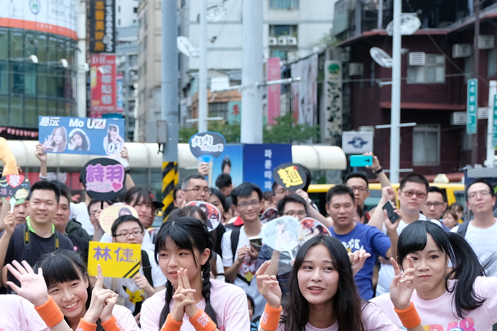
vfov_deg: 11.5
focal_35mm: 118
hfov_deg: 17.0
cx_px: 0
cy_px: 344
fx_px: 1629
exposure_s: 1/500
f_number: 2.8
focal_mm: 28.3
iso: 200
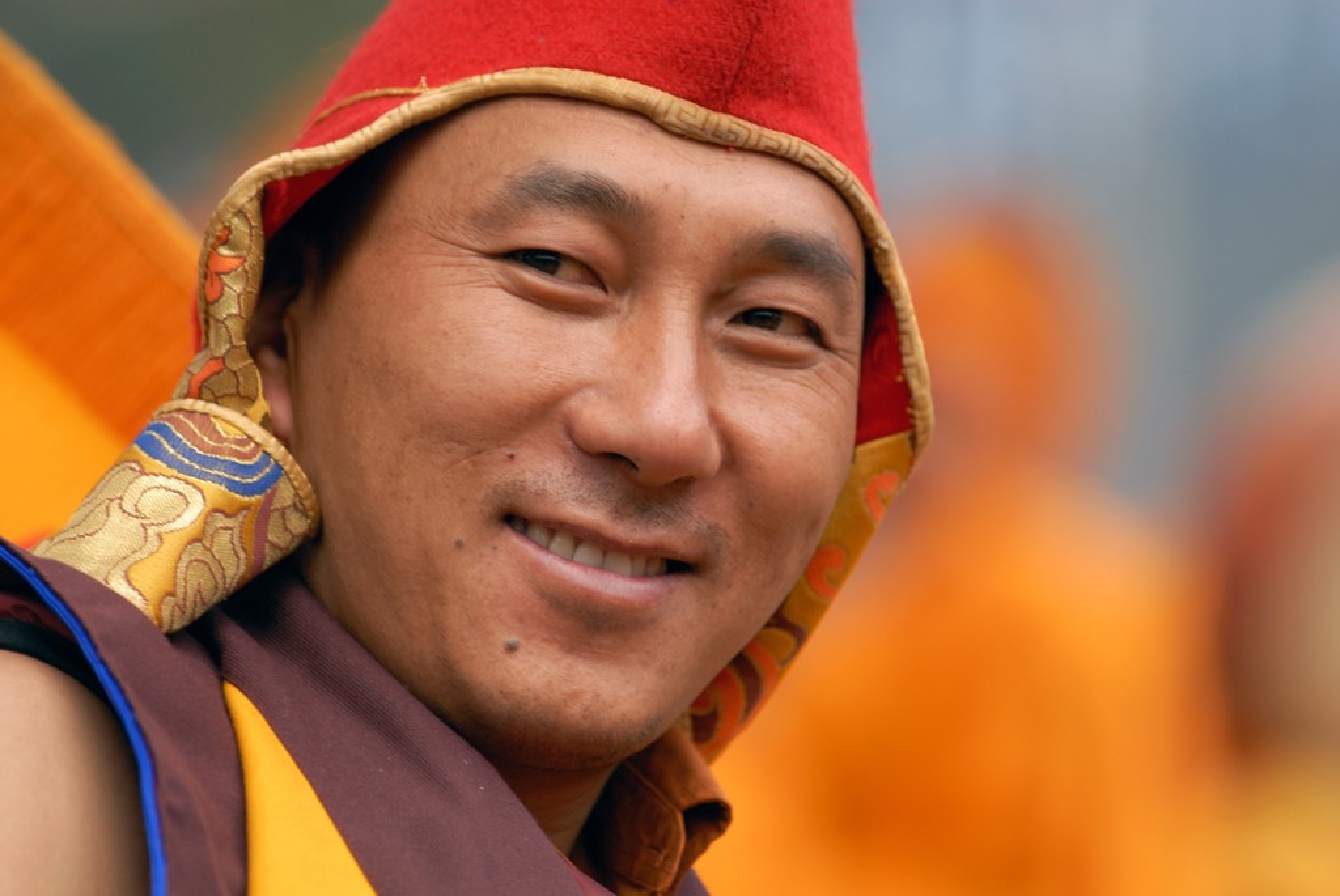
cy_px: 448
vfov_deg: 4.6
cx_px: 670
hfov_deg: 6.9
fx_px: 11178
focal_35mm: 300
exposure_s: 1/320
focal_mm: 200
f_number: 4
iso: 125
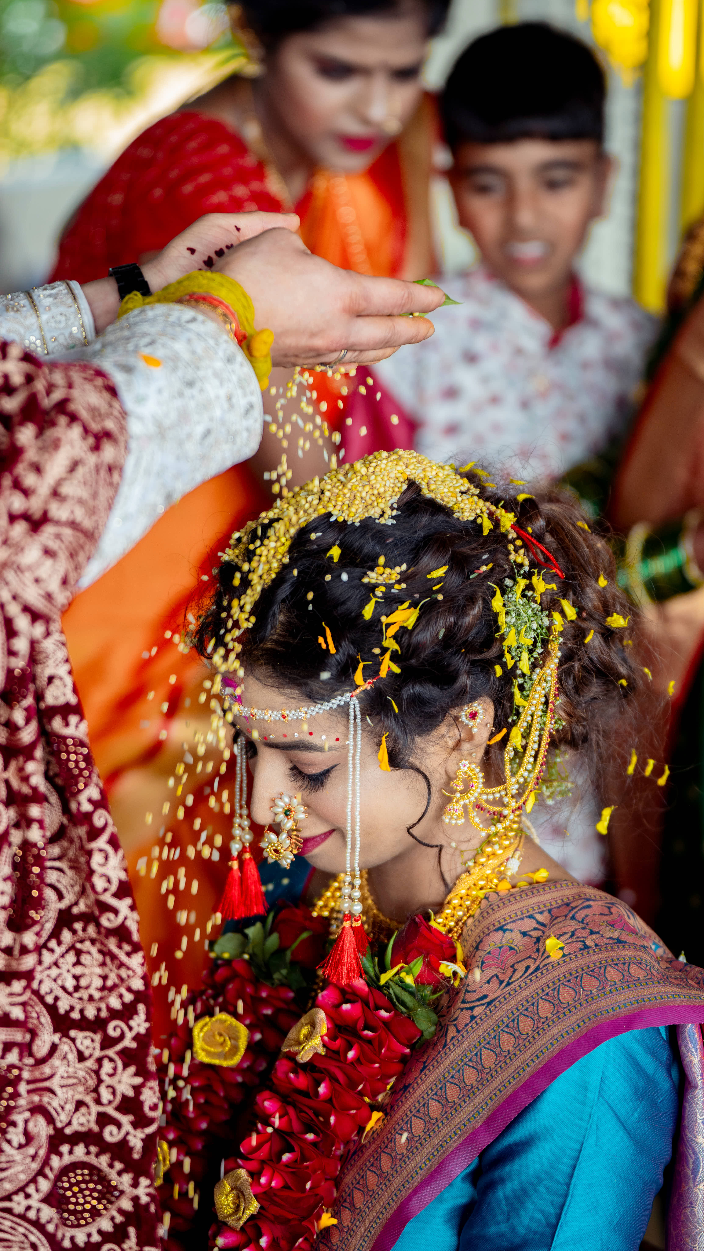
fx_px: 3385
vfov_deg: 20.9
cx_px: 406
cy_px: 617
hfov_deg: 11.9
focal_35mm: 102
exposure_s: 1/320
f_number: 2.8
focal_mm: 96
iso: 400
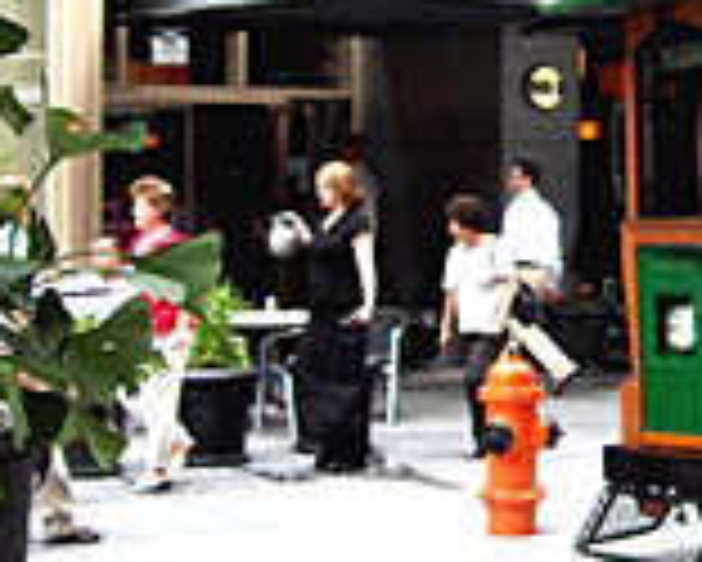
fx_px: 2536
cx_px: 792
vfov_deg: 12.6
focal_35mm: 122
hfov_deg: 15.3
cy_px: 191
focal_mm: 8
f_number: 2.8
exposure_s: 1/227
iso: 106
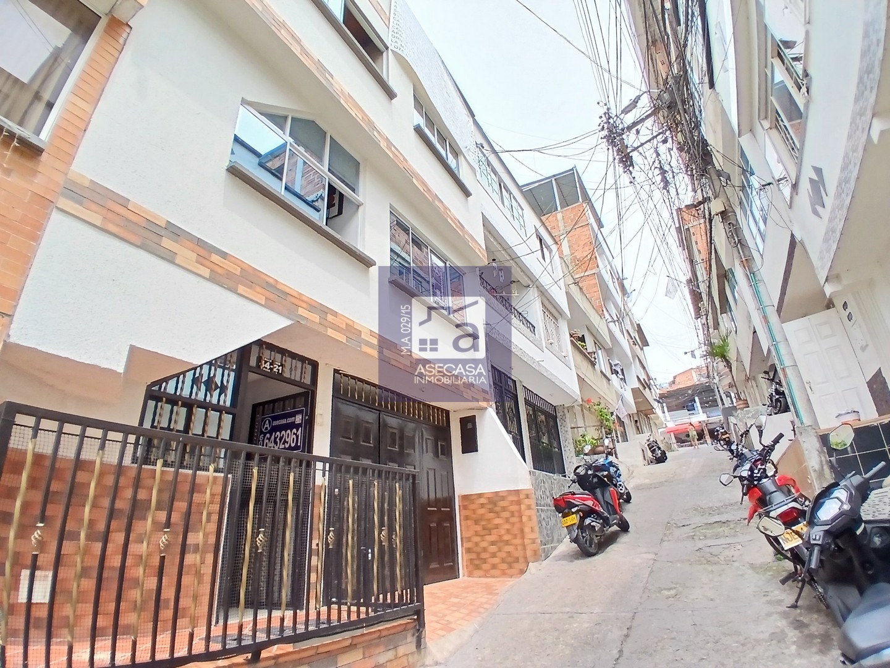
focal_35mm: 17
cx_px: 445
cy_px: 334
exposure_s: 1/291
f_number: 2.2
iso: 50
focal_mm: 1.4
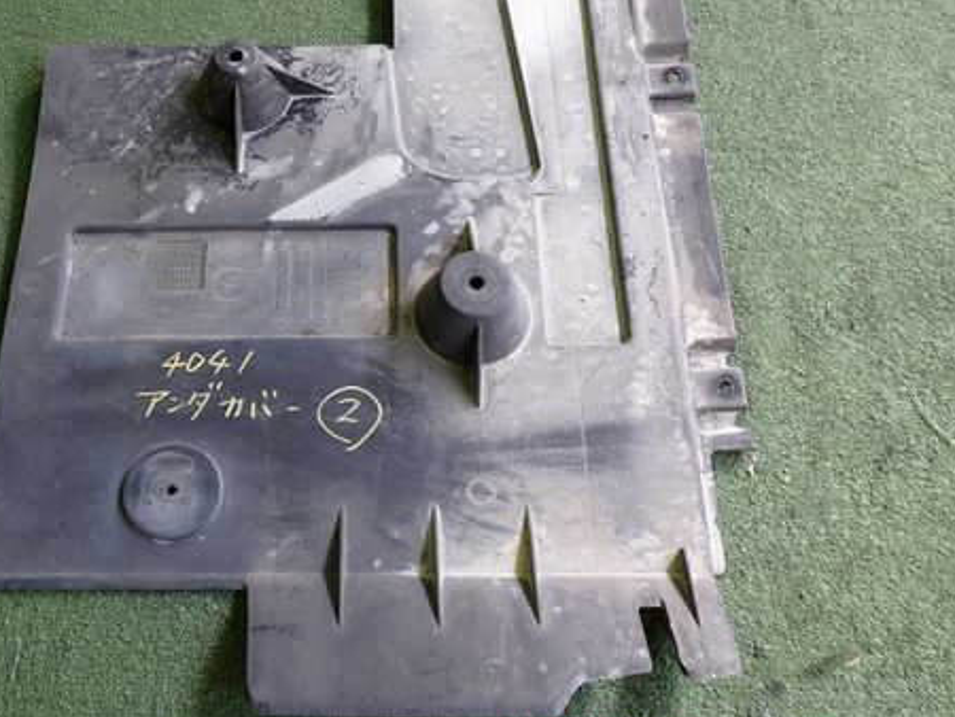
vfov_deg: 35.9
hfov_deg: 46.3
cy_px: 303
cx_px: 352
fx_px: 1104
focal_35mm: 40
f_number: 2.3
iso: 200
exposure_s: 1/50
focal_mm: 5.4
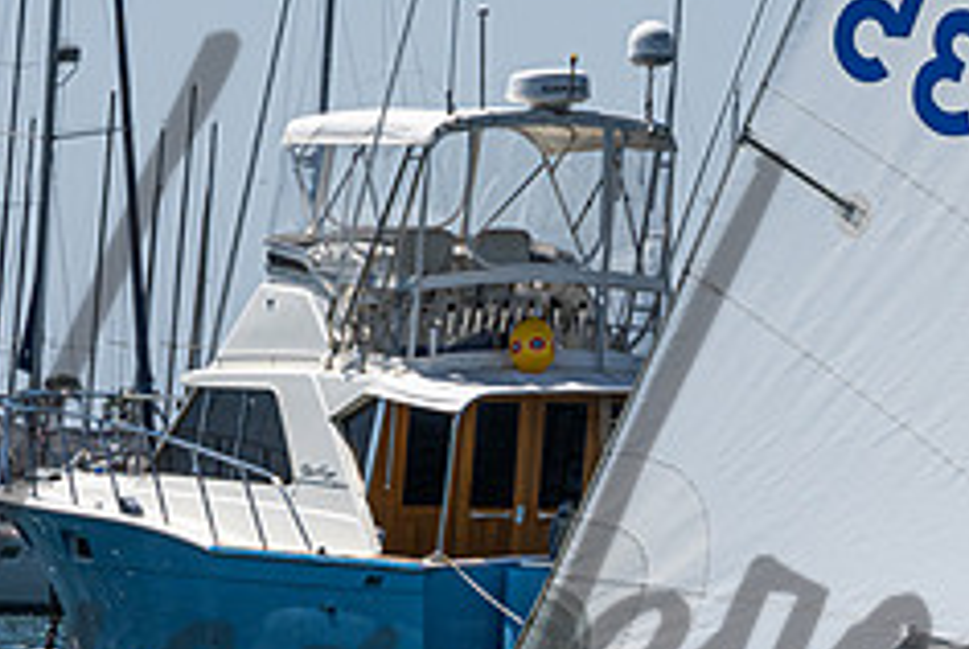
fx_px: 16035
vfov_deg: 2.3
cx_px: 666
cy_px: 671
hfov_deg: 3.5
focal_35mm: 595
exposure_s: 1/640
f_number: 16
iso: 250
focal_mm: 200
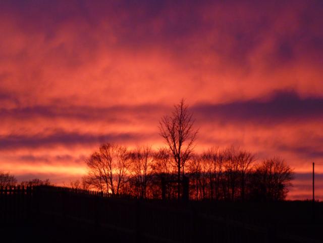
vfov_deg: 17.0
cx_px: 162
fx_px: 812
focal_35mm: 87
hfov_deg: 22.5
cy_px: 122
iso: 400
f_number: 5.8
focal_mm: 15.5
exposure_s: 1/60
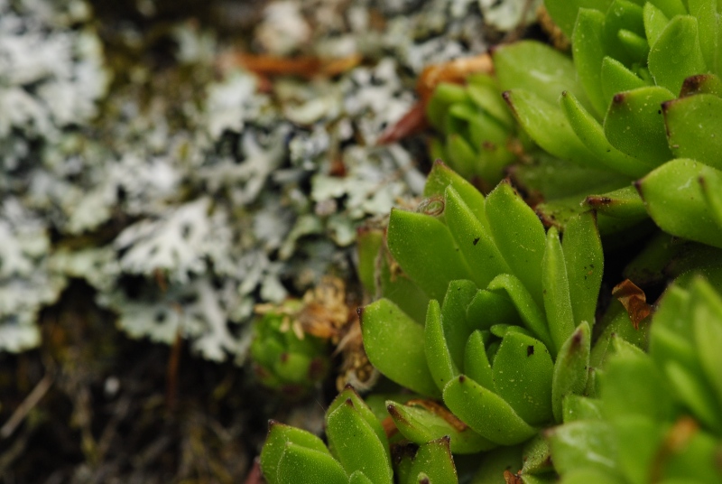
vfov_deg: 10.8
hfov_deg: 16.0
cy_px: 242
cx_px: 361
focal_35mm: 128
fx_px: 2561
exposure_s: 1/125
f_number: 8
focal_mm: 85
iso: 400
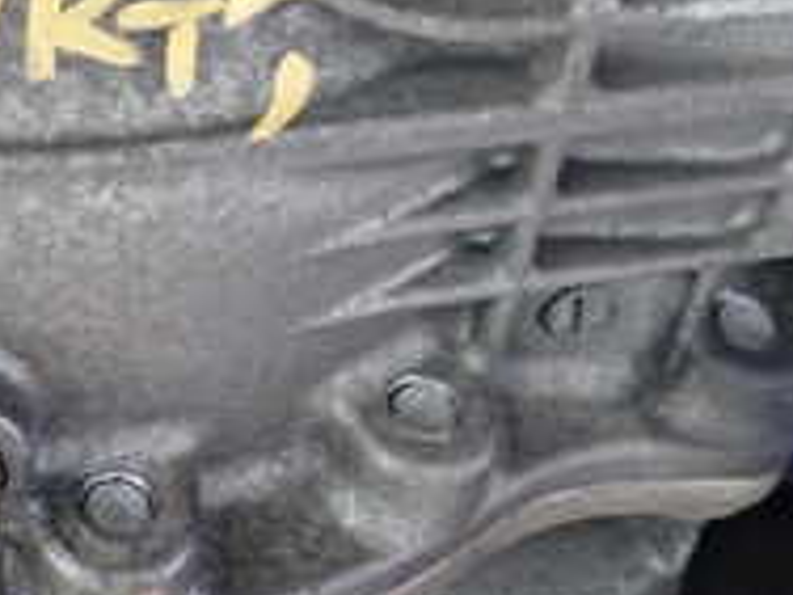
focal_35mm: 80
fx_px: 1833
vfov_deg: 17.8
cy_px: -51
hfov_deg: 24.1
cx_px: 169
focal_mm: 4.5
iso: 400
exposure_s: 1/30
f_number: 2
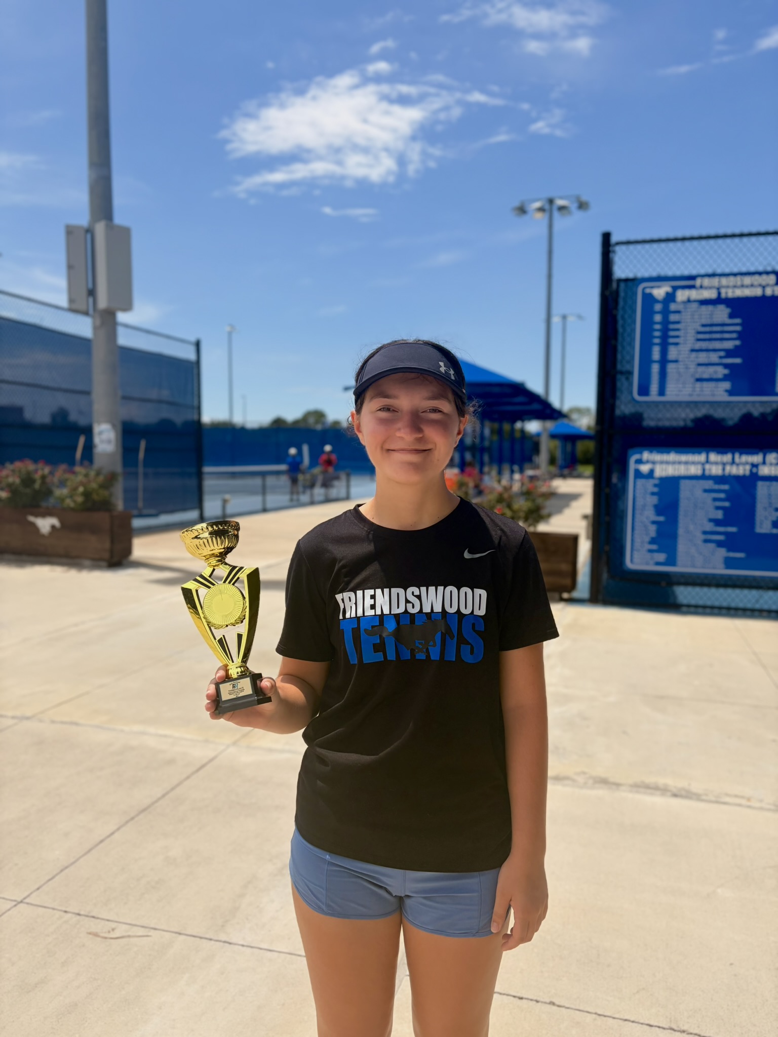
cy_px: 518
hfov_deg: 53.1
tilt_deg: -3.9
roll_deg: -0.6
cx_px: 389
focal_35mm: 26
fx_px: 779
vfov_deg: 67.3
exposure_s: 1/6993
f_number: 1.6
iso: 64
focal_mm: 5.96
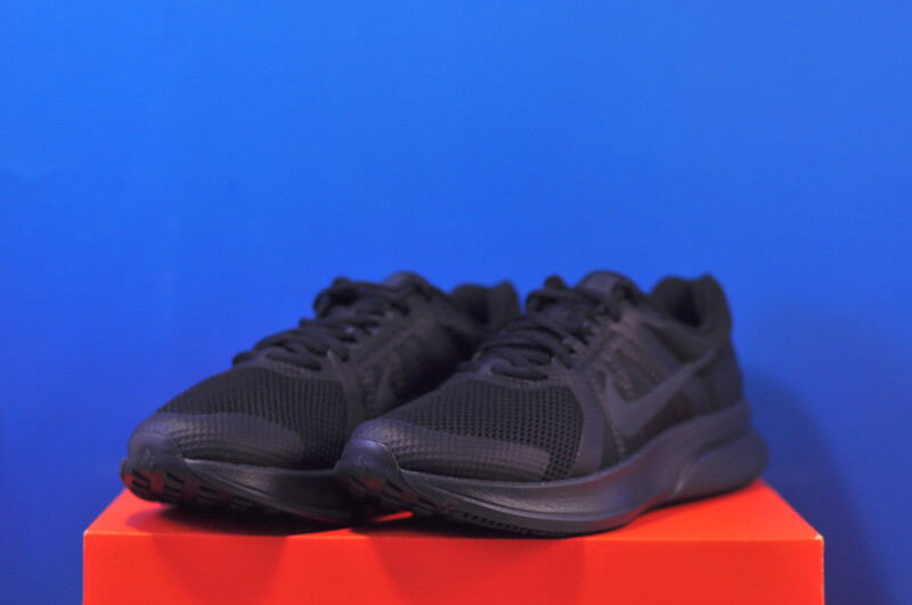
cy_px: 302
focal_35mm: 75
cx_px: 456
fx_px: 1897
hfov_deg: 27.0
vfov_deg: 18.1
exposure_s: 1/320
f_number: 2.5
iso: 250
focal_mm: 50
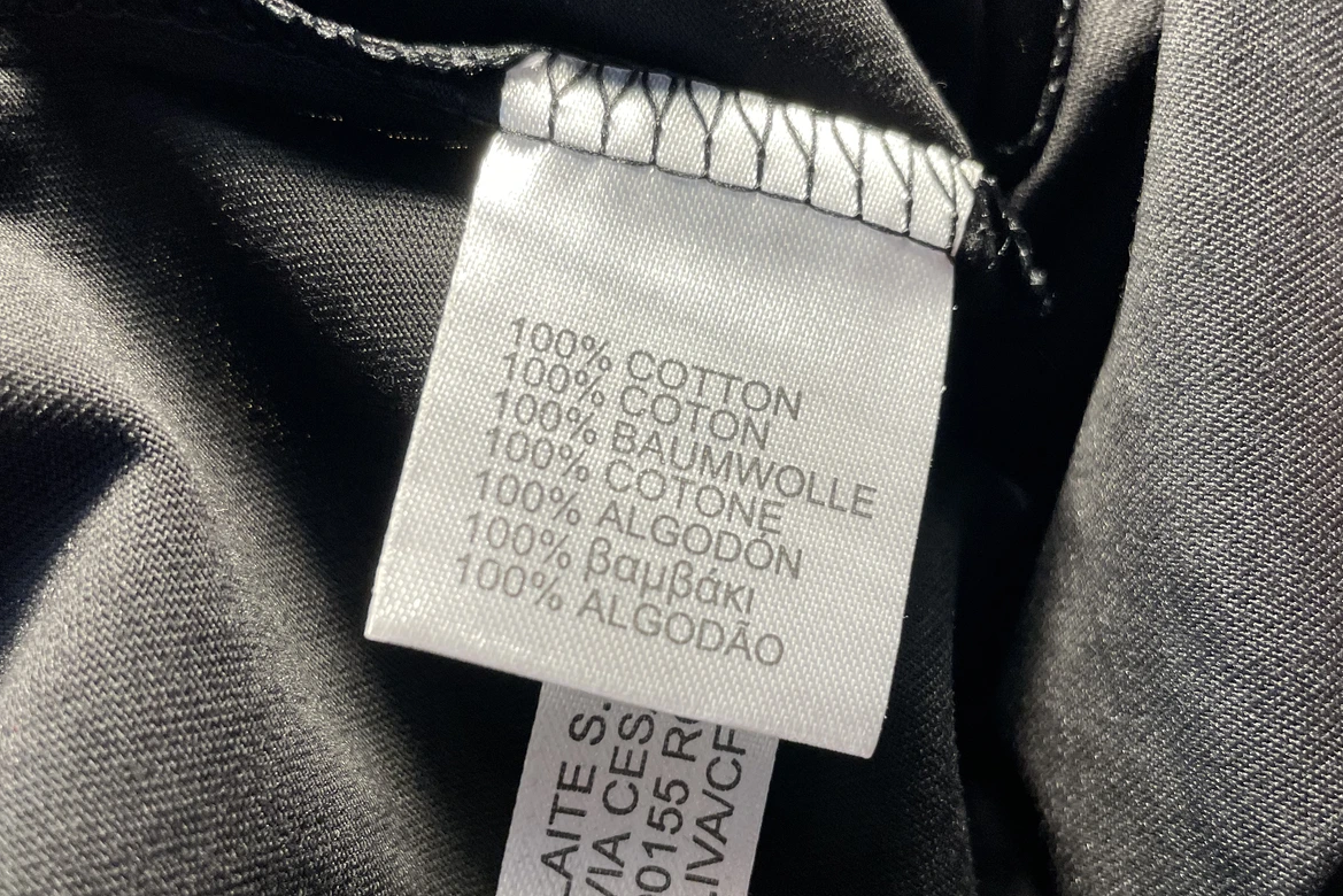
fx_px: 1381
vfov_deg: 35.9
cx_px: 679
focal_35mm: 37
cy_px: 503
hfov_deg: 51.9
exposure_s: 1/100
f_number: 1.6
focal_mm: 4.2
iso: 125
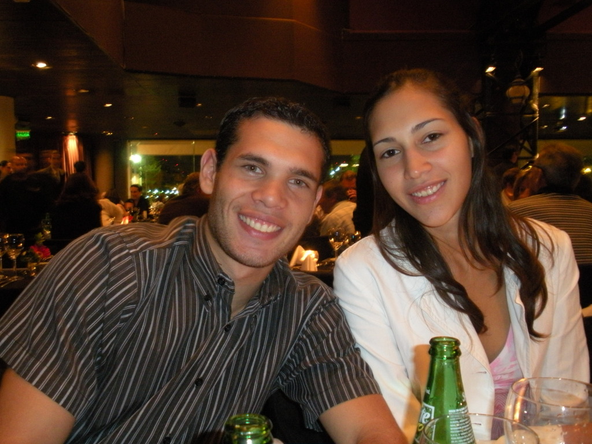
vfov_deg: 39.7
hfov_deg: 51.4
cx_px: 296
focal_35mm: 36
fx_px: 616
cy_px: 222
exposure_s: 1/2
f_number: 3.5
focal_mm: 6.3
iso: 400
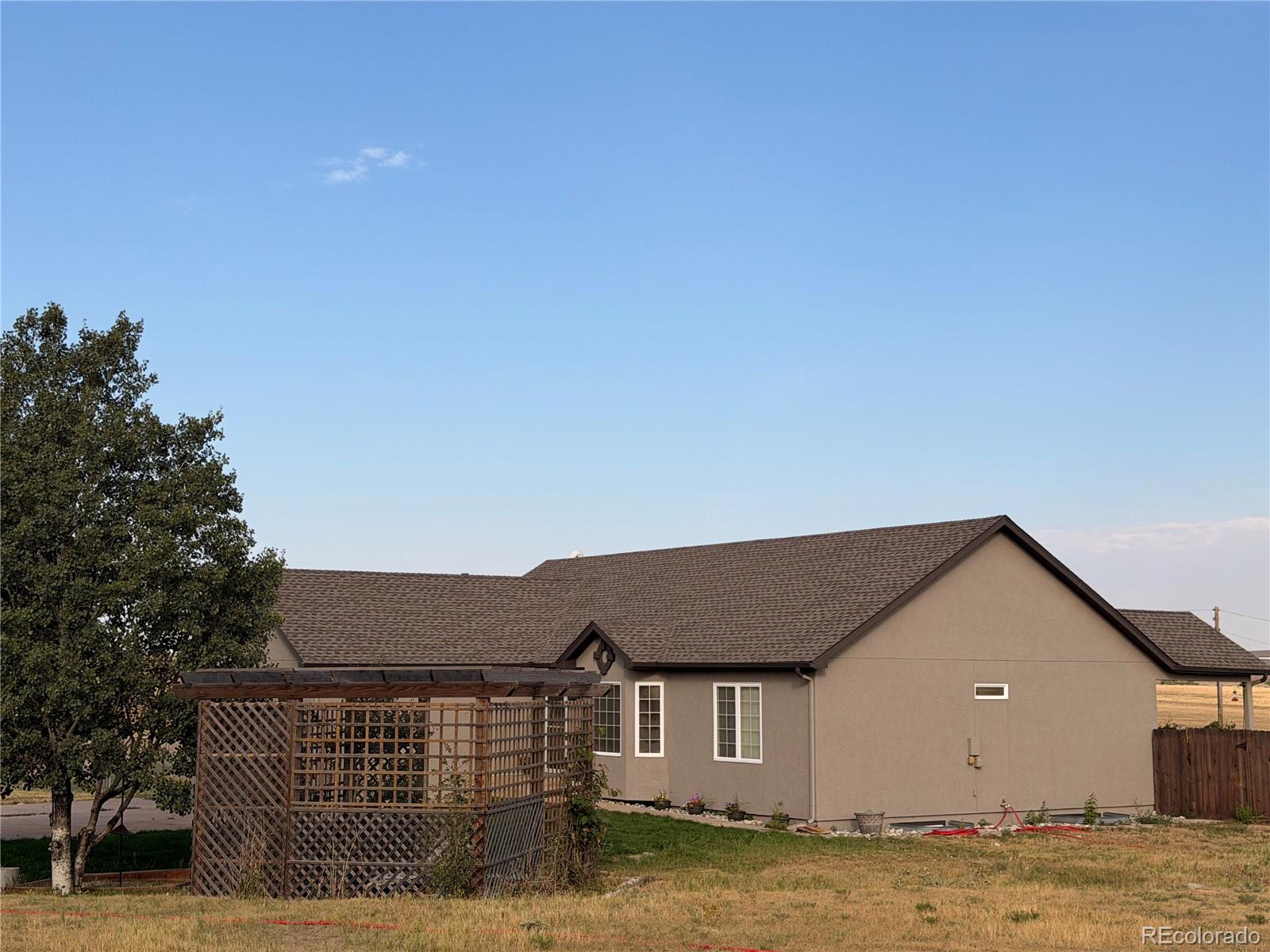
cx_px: 635
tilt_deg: +6.0
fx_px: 1761
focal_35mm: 48
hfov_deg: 39.7
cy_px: 476
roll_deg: -0.1
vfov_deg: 30.3
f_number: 1.78
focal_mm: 6.76
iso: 64
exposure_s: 1/4587
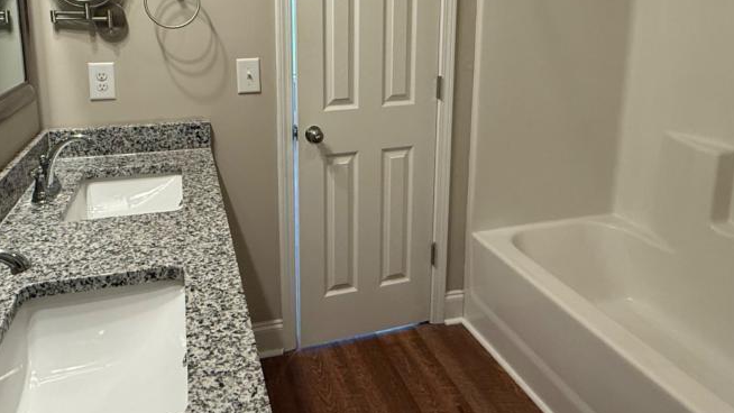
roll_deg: +0.3
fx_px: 545
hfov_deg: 67.7
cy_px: 99
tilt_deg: -10.8
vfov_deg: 40.2
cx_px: 328
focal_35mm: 28
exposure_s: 1/120
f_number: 2.2
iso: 250
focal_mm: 2.22
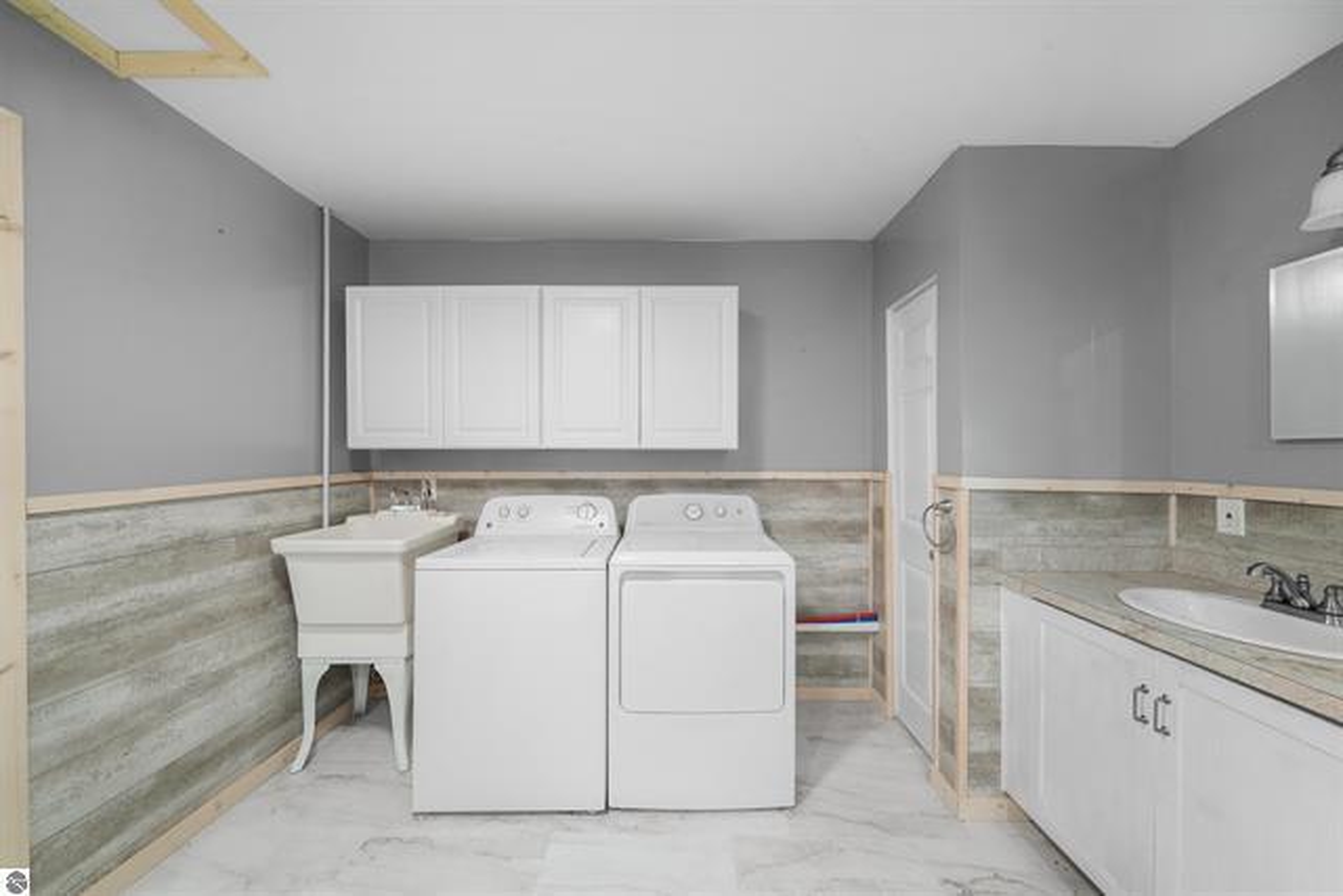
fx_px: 448
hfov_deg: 112.6
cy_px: 448
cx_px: 672
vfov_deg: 90.0
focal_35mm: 12
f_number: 9
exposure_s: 1/4
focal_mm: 12
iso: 2000
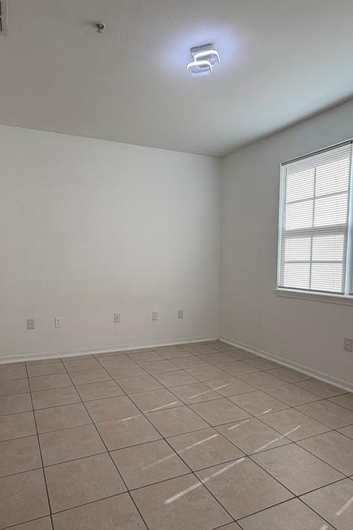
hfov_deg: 55.0
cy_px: 288
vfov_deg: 76.0
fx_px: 339
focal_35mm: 23
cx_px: 158
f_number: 2.2
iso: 40
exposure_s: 1/190
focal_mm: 2.22
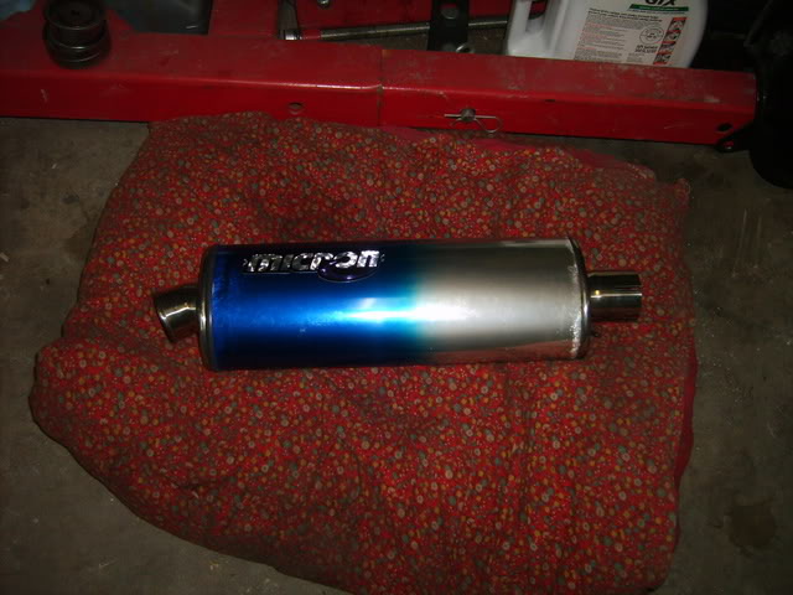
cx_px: 396
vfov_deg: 40.7
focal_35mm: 35
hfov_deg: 52.6
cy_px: 298
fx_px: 802
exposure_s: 1/45
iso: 100
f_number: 2.8
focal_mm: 5.8
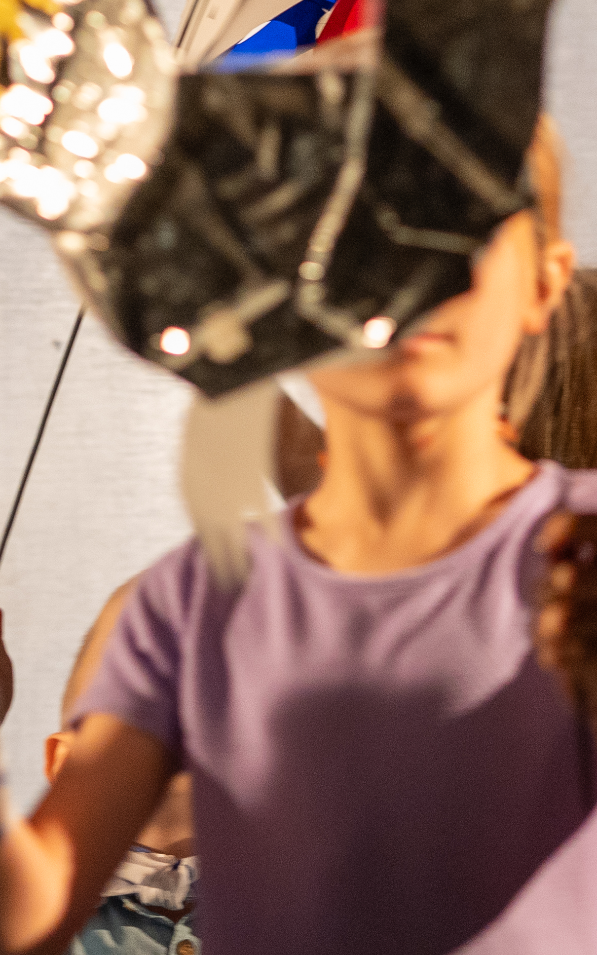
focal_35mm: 322
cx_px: 533
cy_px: 477
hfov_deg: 4.1
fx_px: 8383
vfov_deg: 6.5
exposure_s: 1/160
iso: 2000
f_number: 2.2
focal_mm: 85
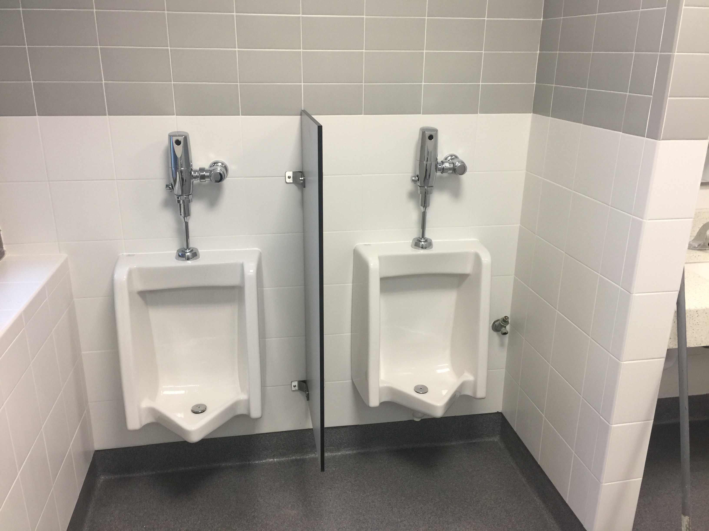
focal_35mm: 29
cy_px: 266
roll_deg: -1.0
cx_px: 354
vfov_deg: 48.2
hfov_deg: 61.7
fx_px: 594
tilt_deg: -19.8
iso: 40
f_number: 2.2
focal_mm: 4.15
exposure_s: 1/15
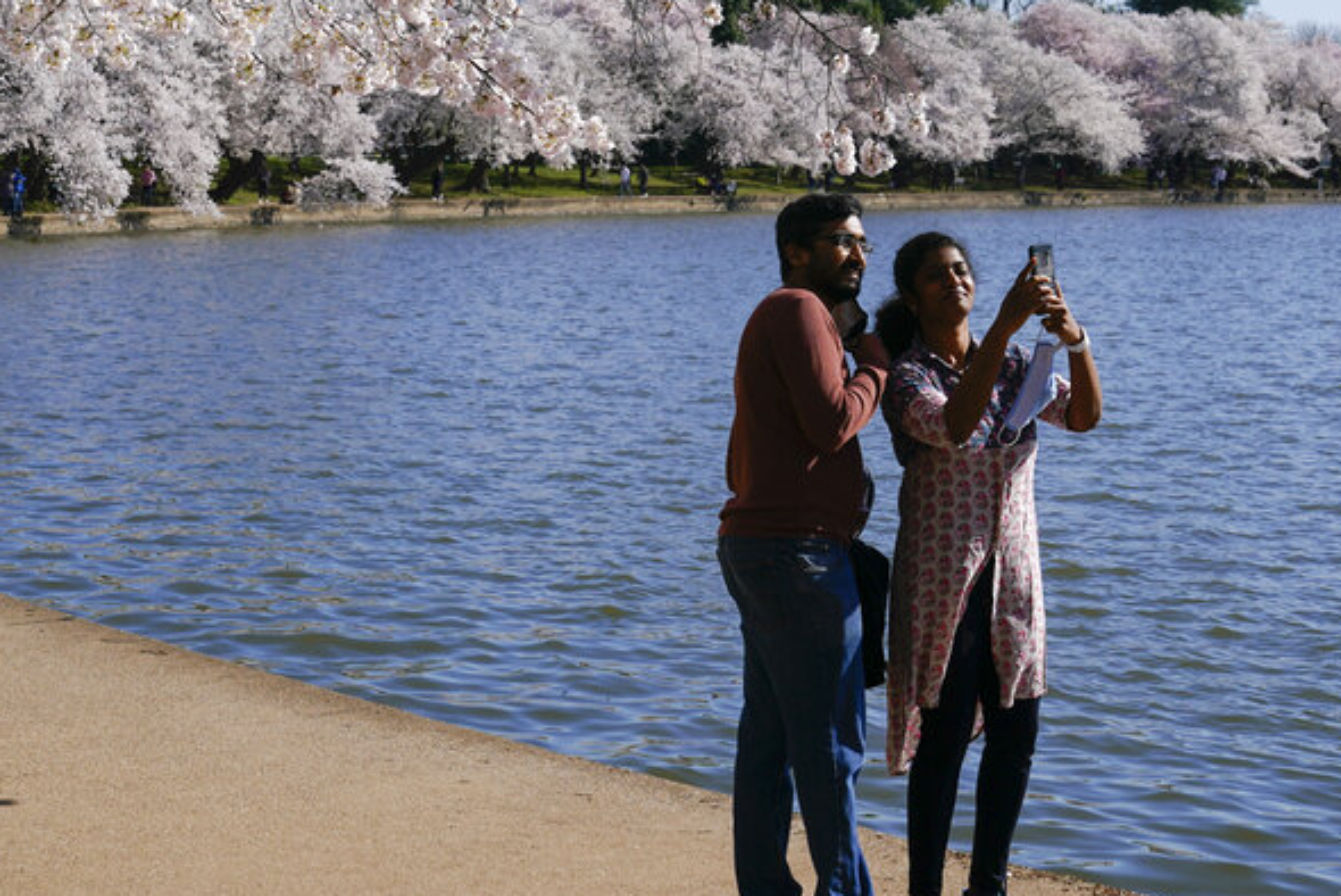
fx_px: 3168
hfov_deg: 23.9
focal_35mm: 85
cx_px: 648
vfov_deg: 16.0
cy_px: 242
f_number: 6.3
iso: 160
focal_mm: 49
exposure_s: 1/1250
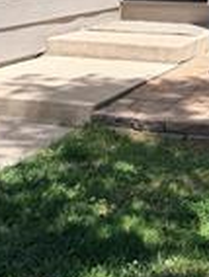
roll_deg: -1.1
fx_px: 650
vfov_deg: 22.0
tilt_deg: +0.9
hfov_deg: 16.9
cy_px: -70
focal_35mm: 81
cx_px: 295
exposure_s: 1/3145
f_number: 1.78
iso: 80
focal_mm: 6.76
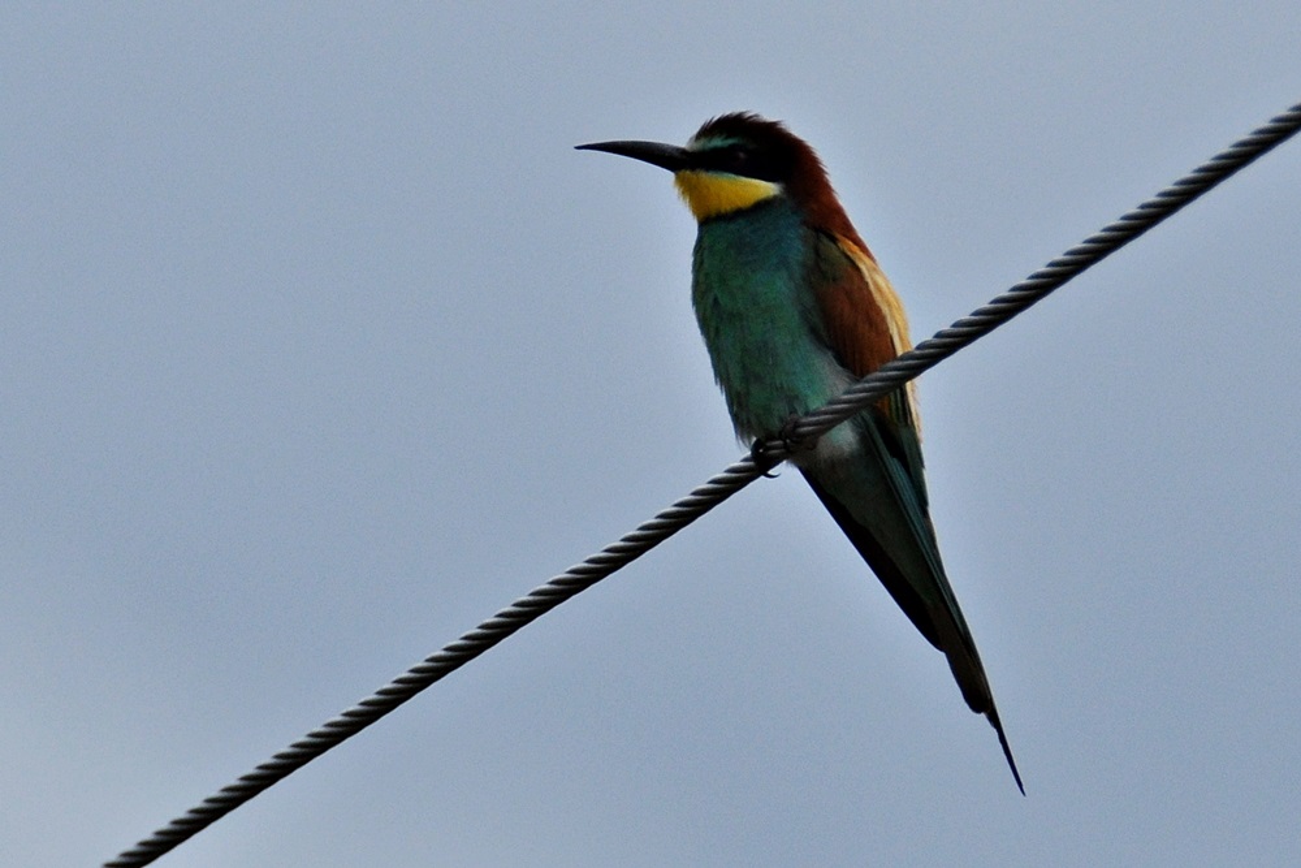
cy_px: 434
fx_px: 27106
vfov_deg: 1.8
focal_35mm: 750
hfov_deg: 2.7
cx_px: 650
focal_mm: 500
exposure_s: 1/640
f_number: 6.3
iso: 400
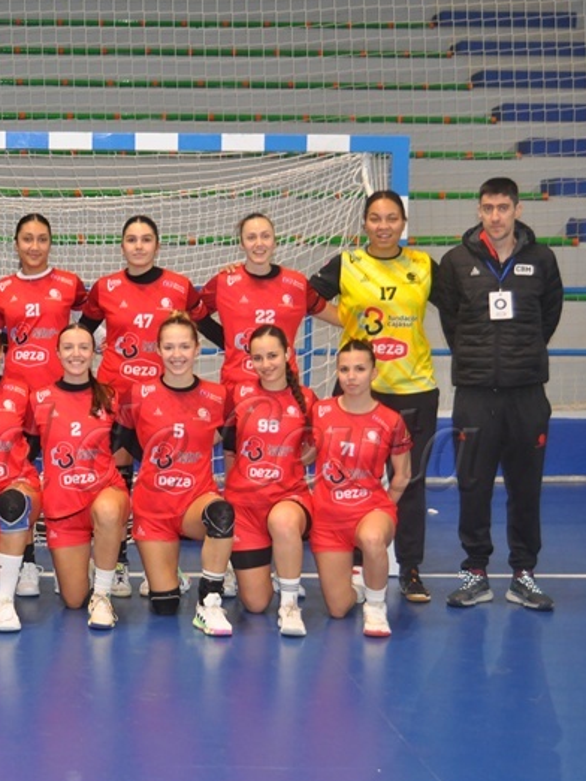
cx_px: 22
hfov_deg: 19.2
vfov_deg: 26.0
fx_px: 1691
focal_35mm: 75
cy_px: 387
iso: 800
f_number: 4.5
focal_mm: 34
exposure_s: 1/60
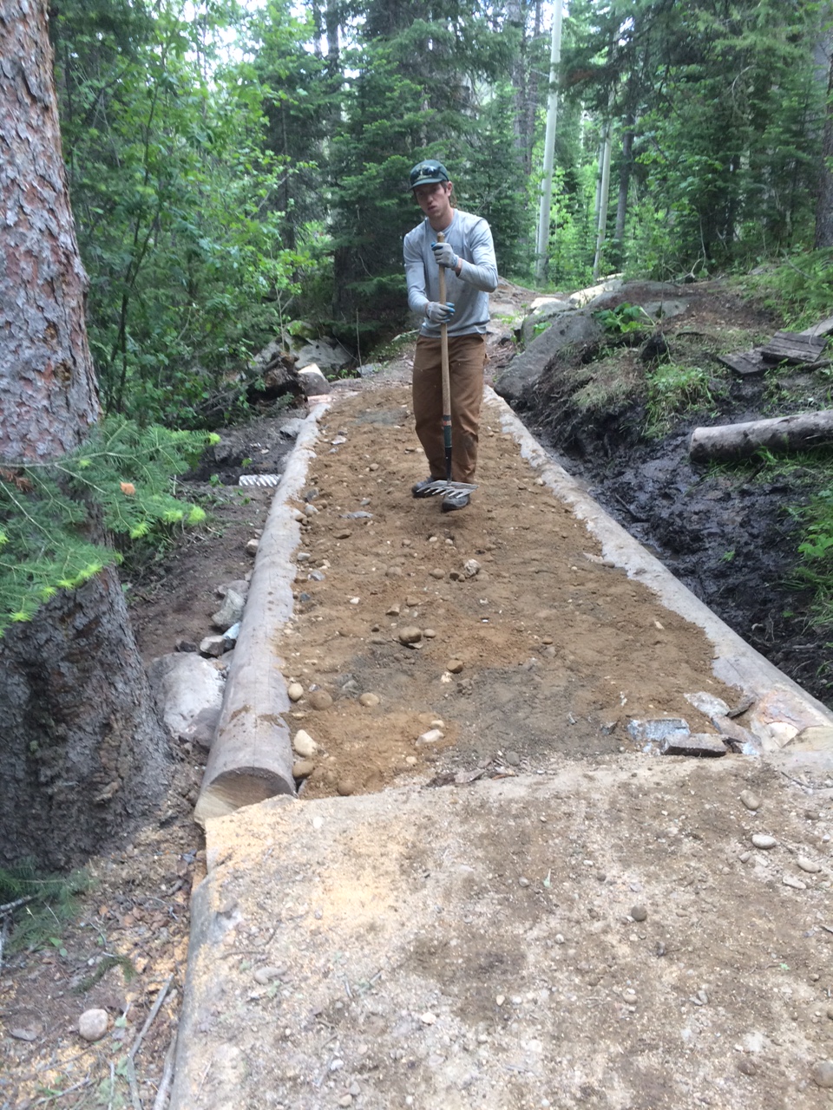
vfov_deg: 61.7
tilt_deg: -26.1
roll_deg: +0.9
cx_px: 416
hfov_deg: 48.2
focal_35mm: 29
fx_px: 930
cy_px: 555
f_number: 2.2
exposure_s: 1/120
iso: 64
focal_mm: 4.15
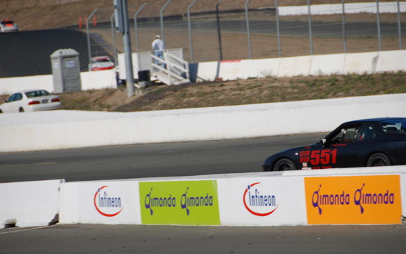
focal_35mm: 339
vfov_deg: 3.9
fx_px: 3752
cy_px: 142
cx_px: 214
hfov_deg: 6.2
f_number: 5.6
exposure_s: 1/1000
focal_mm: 200
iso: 100
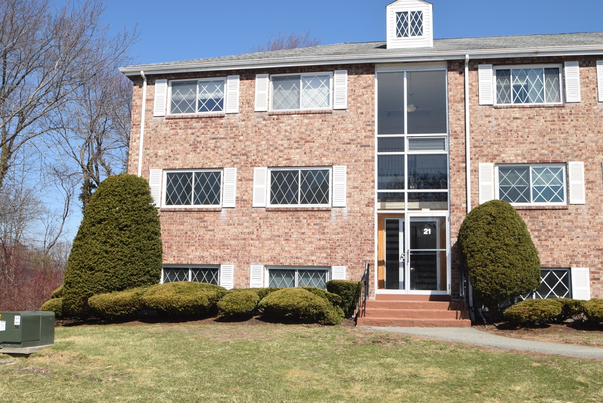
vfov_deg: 36.9
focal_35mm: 36
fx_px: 603
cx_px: 302
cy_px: 202
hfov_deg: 53.1
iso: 100
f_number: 8
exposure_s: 1/200
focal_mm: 24
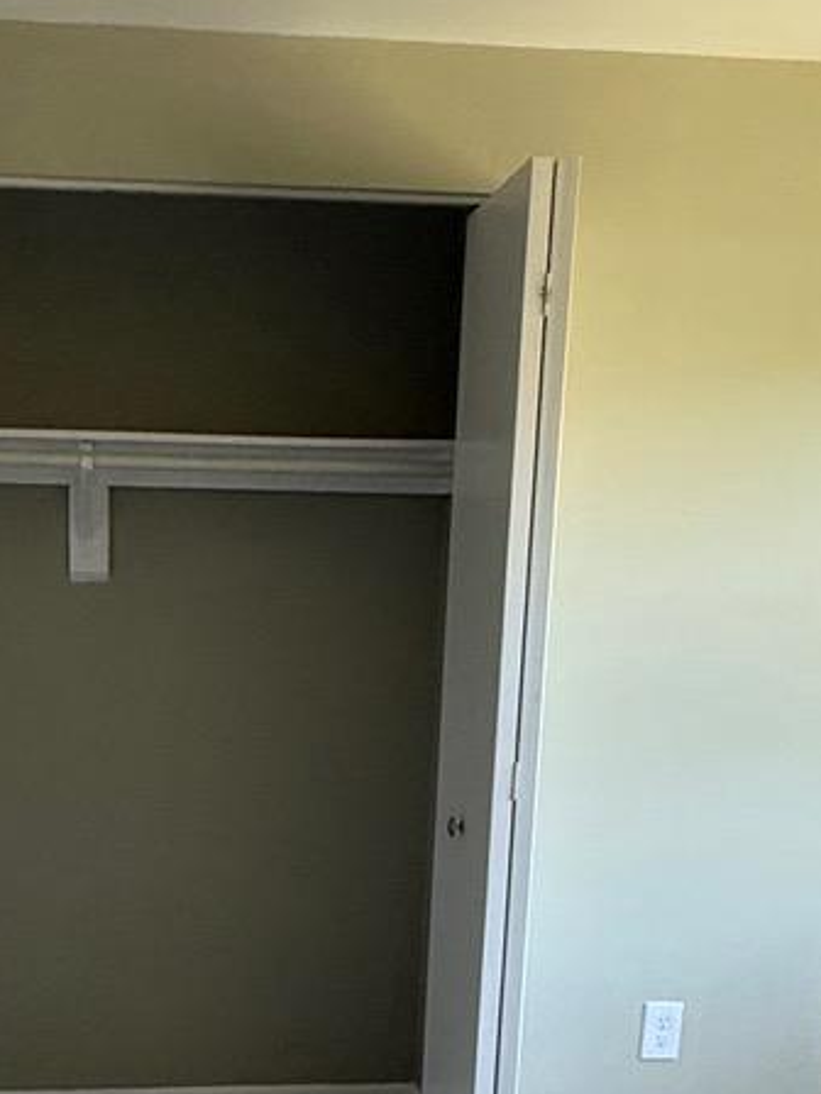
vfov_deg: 38.0
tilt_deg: -13.0
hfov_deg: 29.8
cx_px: 213
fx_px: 1518
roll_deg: -1.2
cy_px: 899
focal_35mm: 48
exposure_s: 1/99
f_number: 2.2
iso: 320
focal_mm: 2.22
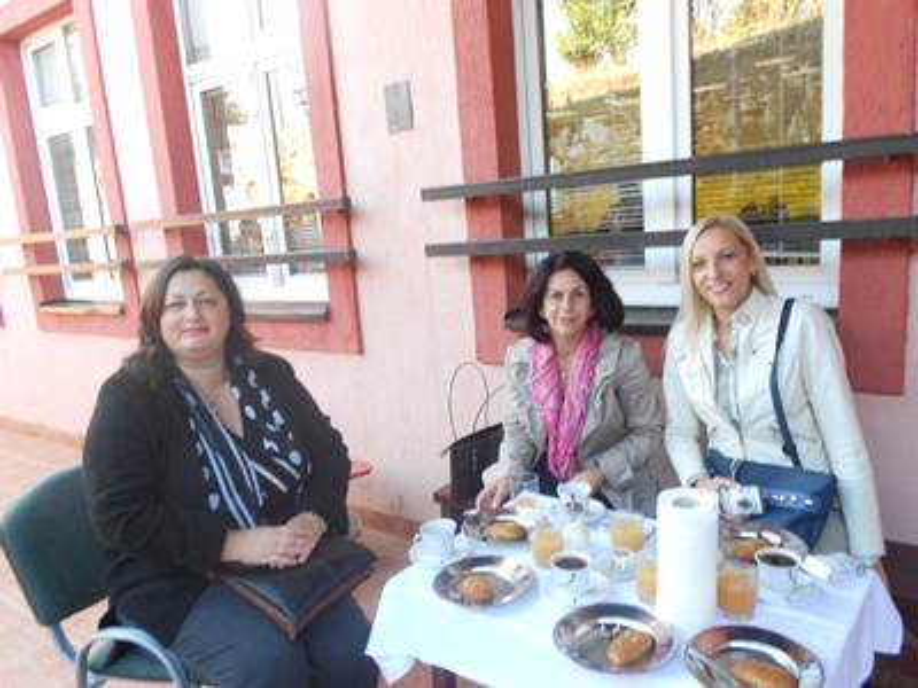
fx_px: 690
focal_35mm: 26
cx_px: 459
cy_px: 344
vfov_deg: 53.1
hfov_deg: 67.3
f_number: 3.2
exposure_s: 1/30
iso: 100
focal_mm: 4.6
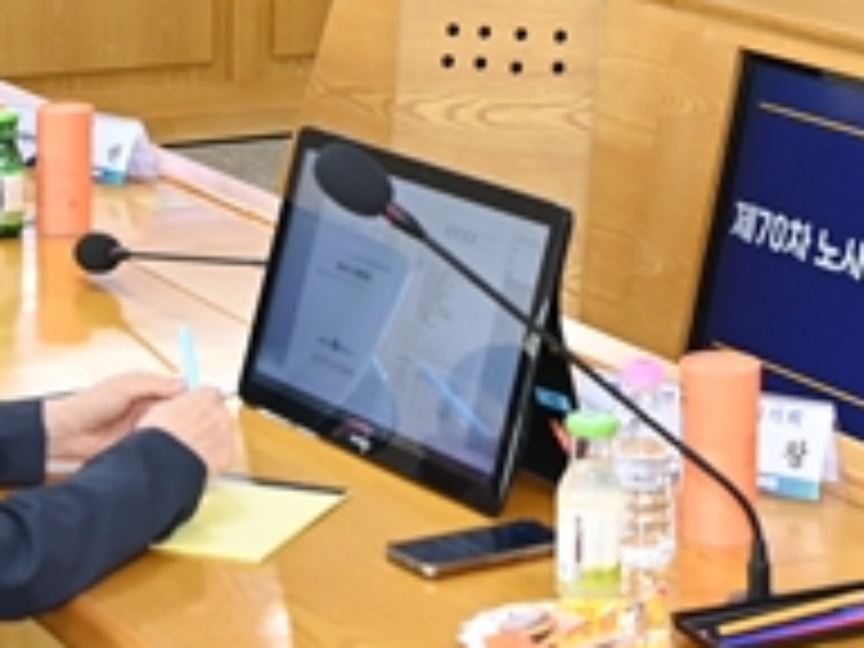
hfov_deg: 16.5
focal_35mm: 119
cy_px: -115
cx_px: 288
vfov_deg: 12.2
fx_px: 2970
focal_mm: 34
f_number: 6.3
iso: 2500
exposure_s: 1/125
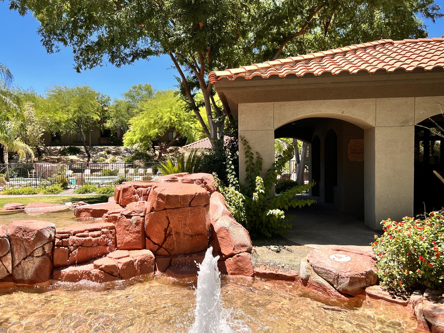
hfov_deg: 58.2
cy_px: 174
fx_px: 398
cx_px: 196
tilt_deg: -1.9
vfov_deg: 45.4
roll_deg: +1.0
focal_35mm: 31
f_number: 1.5
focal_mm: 5.7
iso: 50
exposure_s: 1/2165
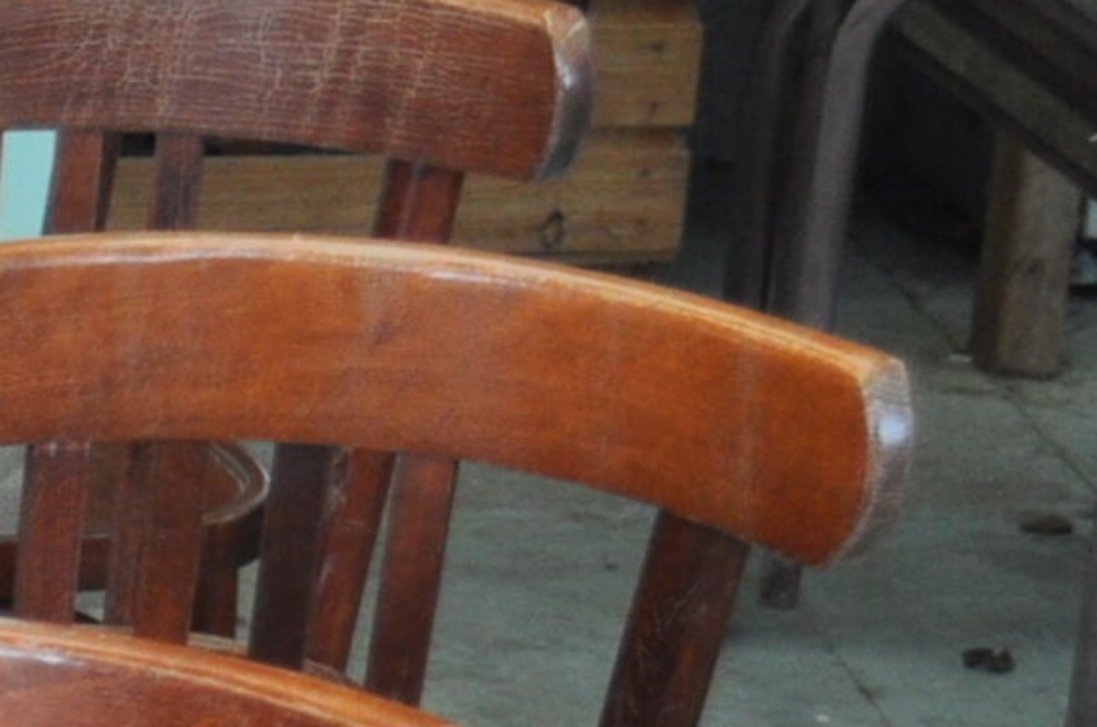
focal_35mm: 198
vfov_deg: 6.7
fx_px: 6024
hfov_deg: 9.2
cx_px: -1665
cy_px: 1484
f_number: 4
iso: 720
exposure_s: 1/60
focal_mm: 24
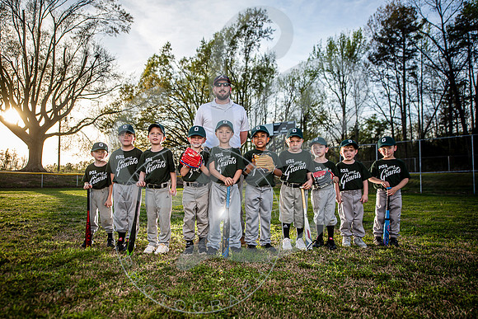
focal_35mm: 25
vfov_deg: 51.5
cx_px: 221
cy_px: 170
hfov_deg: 71.6
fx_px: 331
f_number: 4
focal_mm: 23
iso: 160
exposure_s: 1/1000
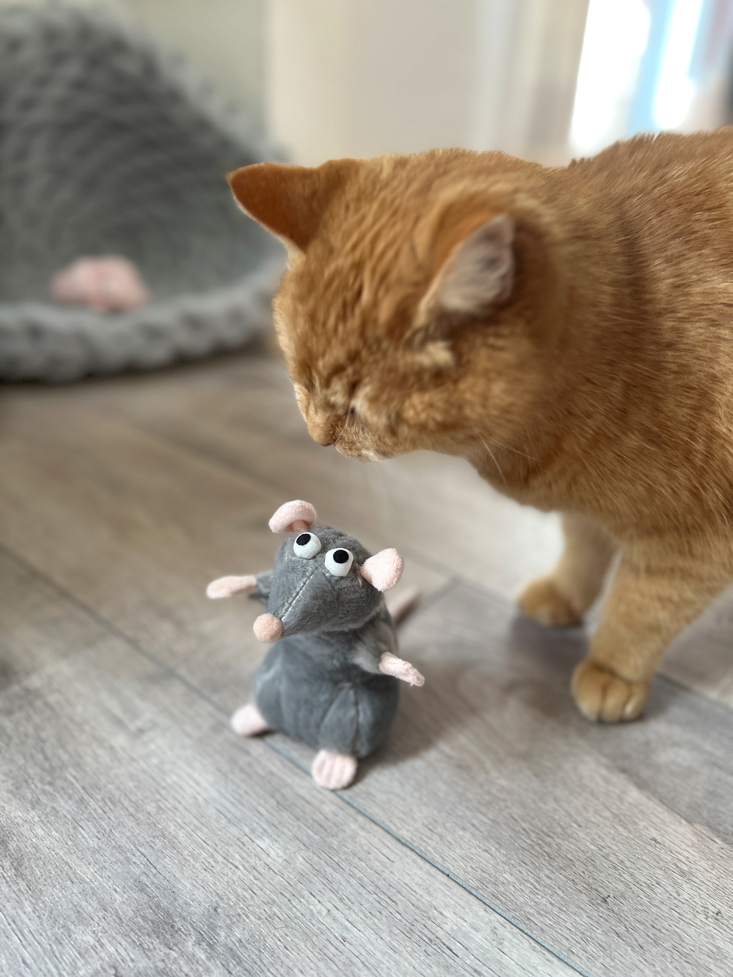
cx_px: 366
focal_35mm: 26
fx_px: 734
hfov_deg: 53.1
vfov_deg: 67.3
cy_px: 488
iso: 200
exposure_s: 1/50
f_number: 1.5
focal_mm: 5.7
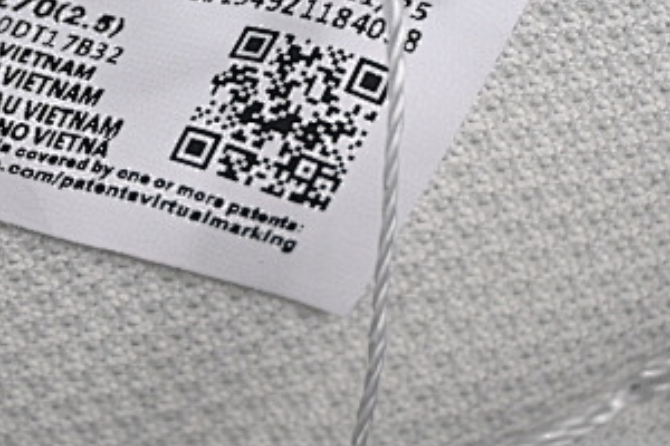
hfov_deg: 7.6
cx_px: 201
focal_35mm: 270
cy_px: 123
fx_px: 5025
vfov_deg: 5.1
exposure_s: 1/80
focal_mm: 50
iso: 160
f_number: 6.3
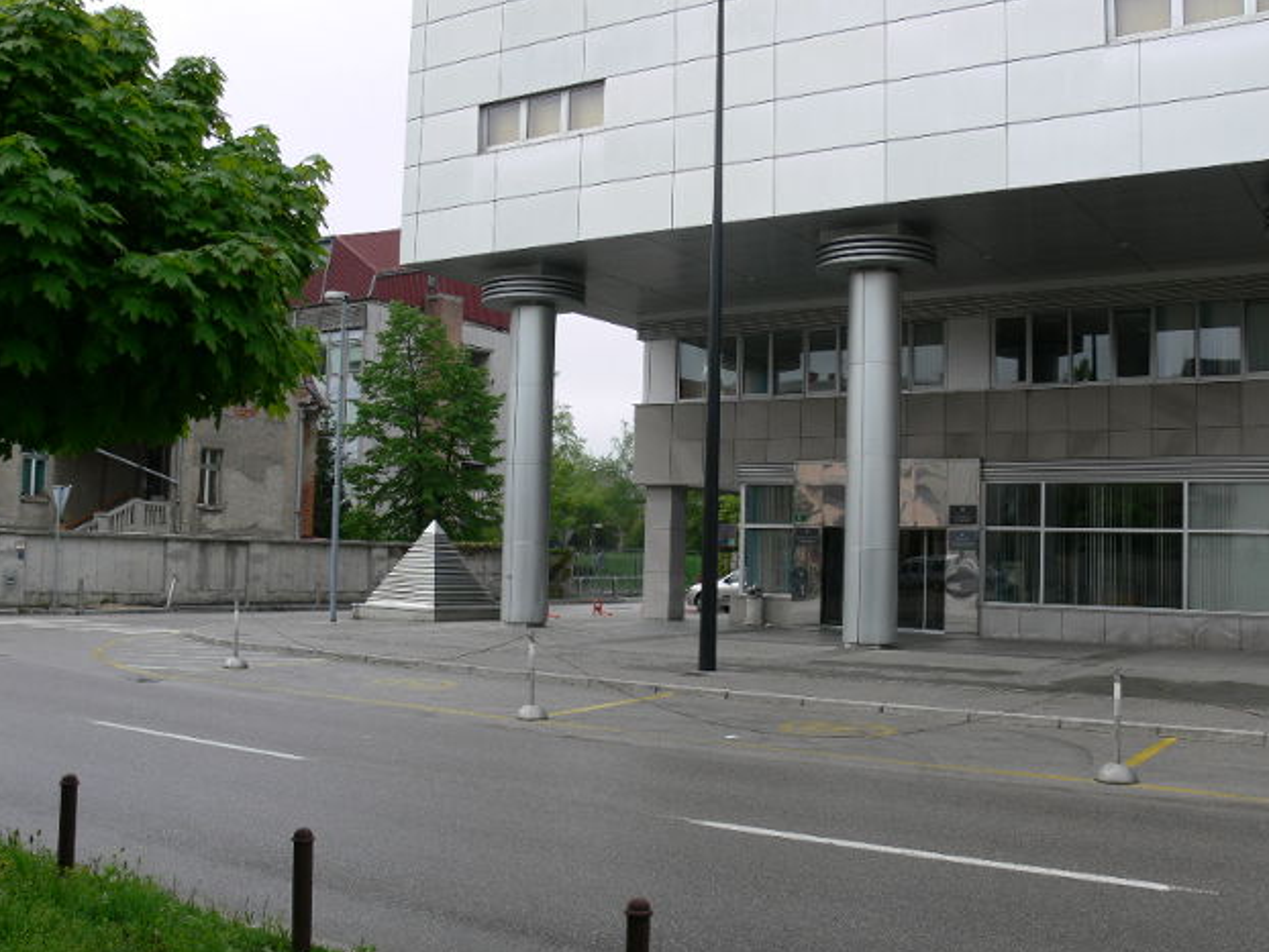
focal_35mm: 36
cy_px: 471
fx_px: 1320
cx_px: 637
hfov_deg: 51.3
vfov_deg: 39.7
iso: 80
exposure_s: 1/200
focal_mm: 7.4
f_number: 5.6
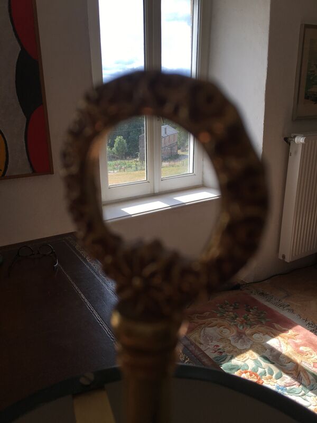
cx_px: 158
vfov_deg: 61.7
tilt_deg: -18.7
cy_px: 212
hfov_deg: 48.2
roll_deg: -0.6
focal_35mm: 29
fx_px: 354
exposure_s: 1/527
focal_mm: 4.15
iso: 25
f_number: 2.2
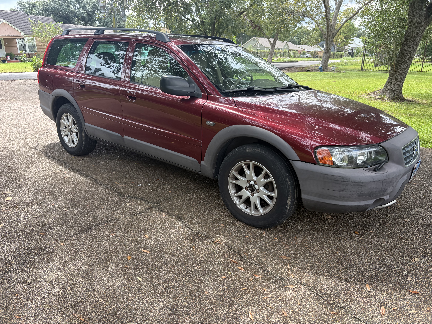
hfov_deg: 67.3
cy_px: 162
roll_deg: +0.0
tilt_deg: -17.4
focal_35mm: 26
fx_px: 324
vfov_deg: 53.1
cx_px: 216
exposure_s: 1/468
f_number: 1.6
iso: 50
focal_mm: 5.96
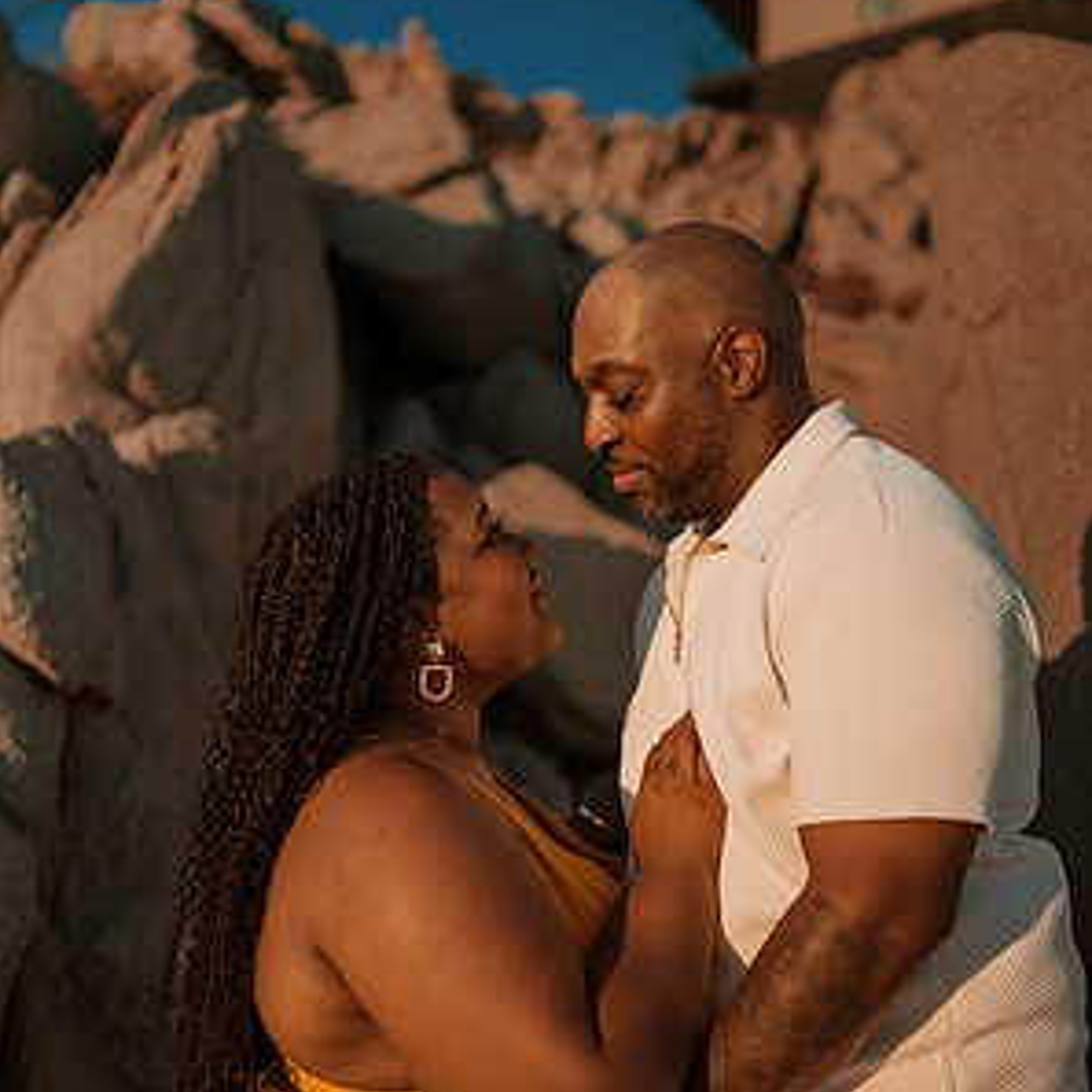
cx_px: 548
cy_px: 566
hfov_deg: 37.6
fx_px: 1606
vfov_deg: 37.5
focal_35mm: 45
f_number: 1.8
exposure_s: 1/8000
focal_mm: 35
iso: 100
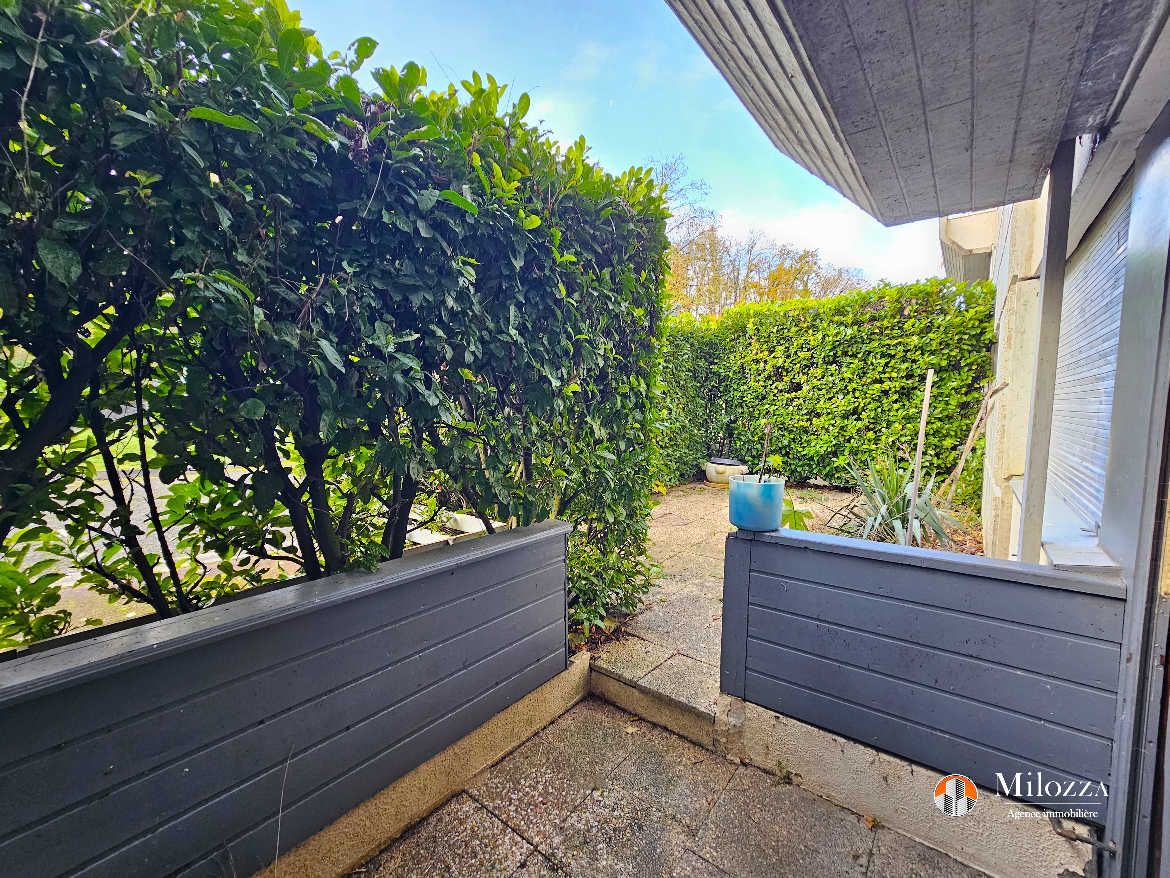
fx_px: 439
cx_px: 585
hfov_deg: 106.2
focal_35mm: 13
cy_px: 439
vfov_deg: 89.9
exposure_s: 1/50
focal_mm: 2.2
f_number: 2.2
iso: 100
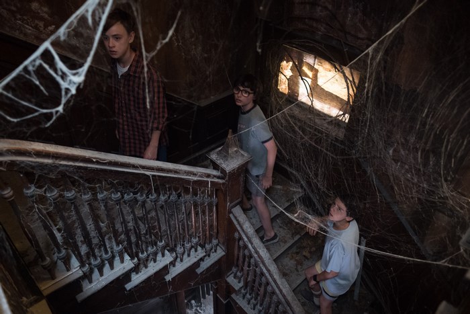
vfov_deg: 53.2
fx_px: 313
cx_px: 235
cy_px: 157
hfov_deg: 73.7
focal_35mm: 24
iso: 3200
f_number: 2
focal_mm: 16
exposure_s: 1/60
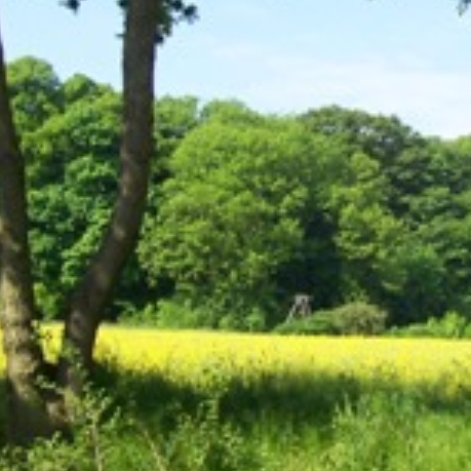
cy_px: 157
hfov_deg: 19.4
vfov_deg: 19.7
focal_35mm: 88
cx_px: 409
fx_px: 1355
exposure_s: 1/180
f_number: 5.6
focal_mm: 5.6
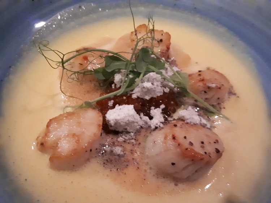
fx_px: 211
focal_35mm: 27
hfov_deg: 65.3
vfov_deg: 51.3
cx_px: 136
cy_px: 102
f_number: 1.9
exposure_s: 1/17
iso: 1600
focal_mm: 3.6
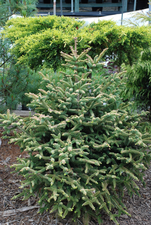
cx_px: 76
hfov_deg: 20.7
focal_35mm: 66
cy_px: 112
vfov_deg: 30.5
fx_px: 414
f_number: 4.8
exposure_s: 1/160
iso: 400
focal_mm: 44
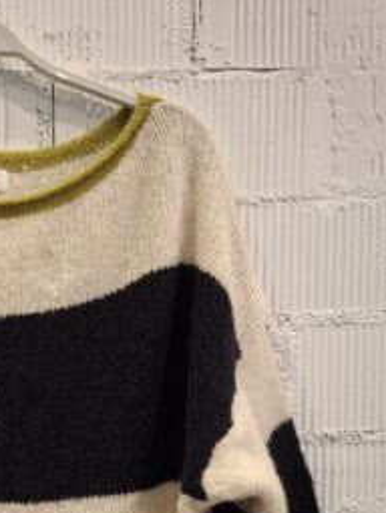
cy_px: 452
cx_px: 6
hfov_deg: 28.6
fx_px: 712
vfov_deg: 37.3
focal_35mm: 48
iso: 320
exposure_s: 1/33
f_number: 1.8
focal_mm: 5.54
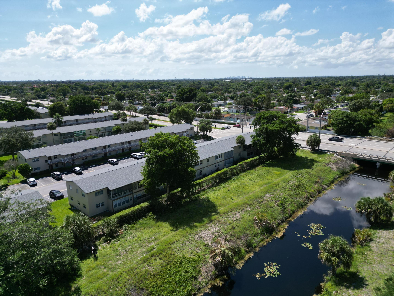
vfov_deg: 56.8
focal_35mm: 24
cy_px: 148
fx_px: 273
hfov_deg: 71.6
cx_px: 197
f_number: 1.7
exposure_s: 1/3200
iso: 110
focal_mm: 6.72
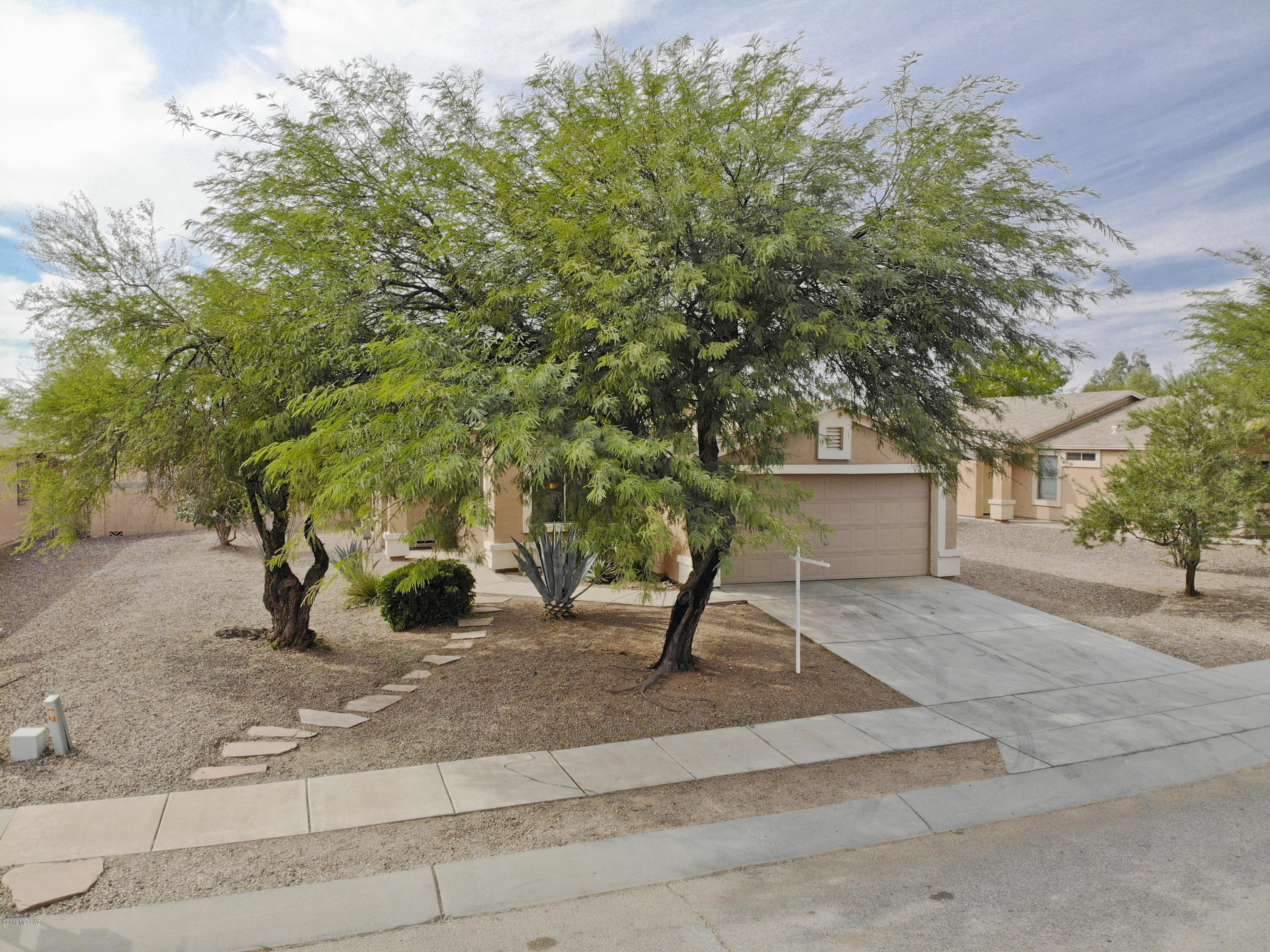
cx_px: 635
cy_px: 476
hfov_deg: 71.6
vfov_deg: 56.8
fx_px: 880
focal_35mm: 24
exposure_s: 1/1000
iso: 100
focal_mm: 4.5
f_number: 2.8
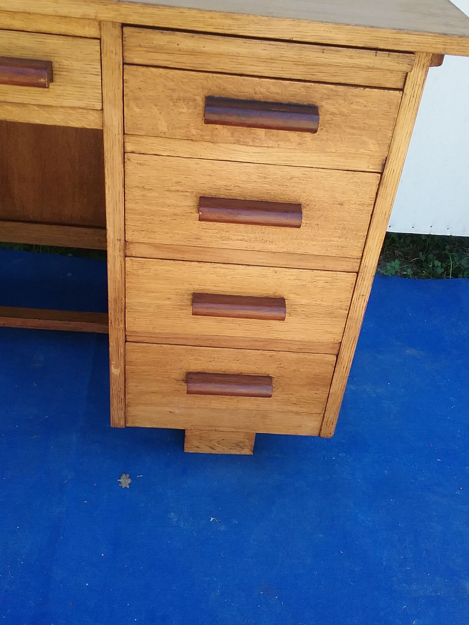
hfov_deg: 39.7
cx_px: 232
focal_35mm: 36
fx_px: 650
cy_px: 305
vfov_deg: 51.3
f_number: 2.2
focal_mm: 3.3
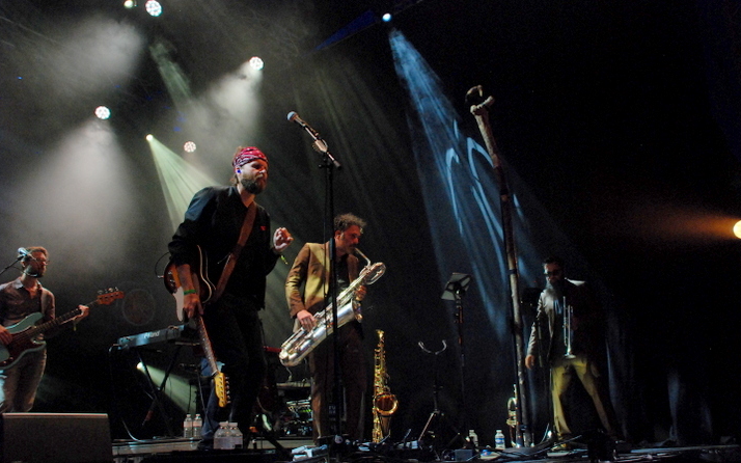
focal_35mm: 34
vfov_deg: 37.3
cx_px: 370
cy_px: 232
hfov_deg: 56.7
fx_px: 687
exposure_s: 1/200
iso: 1600
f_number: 3.8
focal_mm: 22
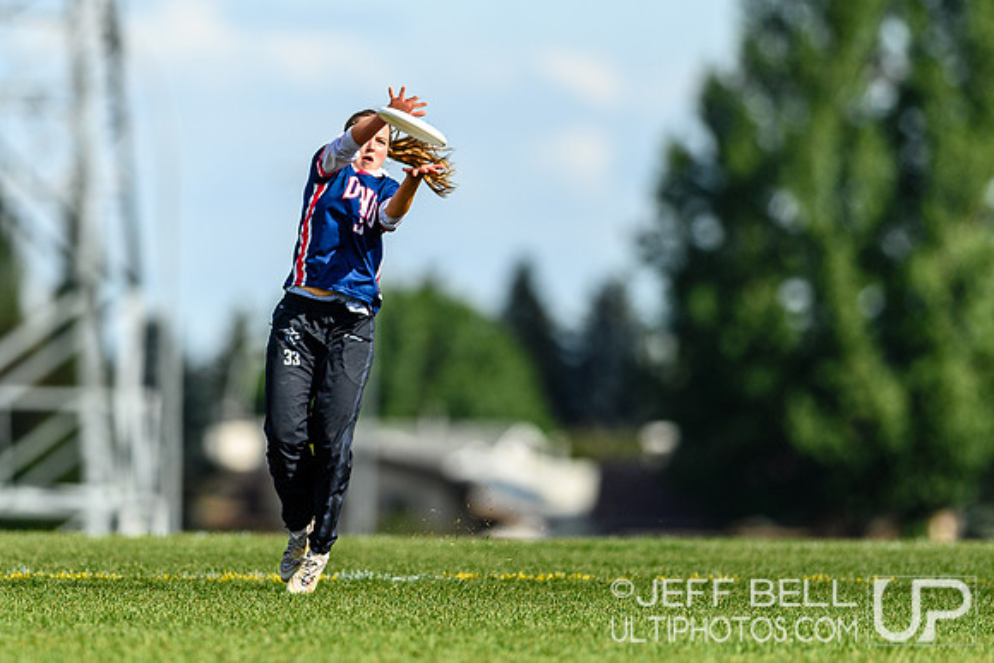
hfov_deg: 2.5
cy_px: 275
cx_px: 364
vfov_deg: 1.6
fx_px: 23215
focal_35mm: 841
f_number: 3.2
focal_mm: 400
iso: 100
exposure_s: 1/2000
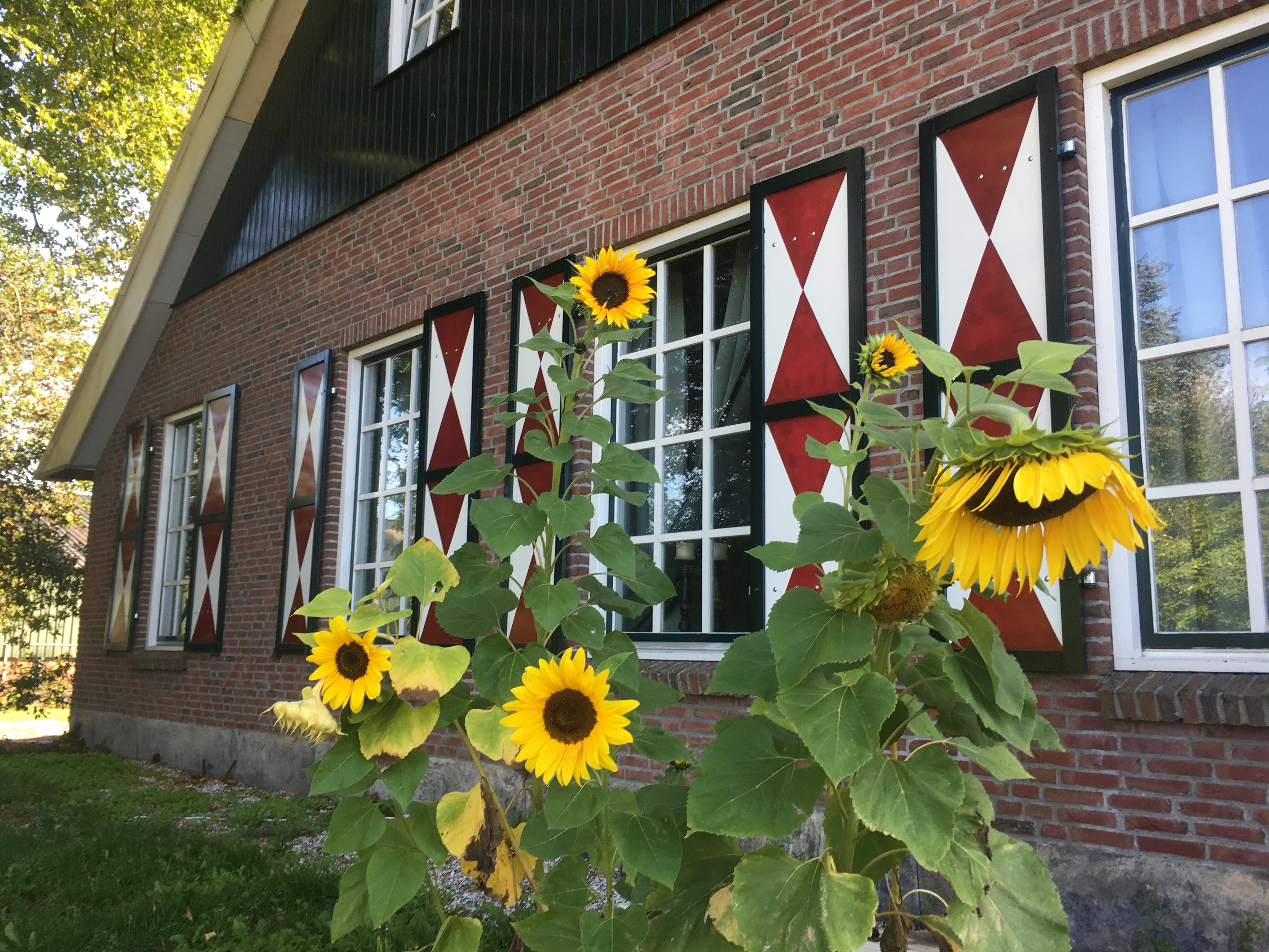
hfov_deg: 61.7
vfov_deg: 48.2
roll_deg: -0.4
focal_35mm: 29
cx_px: 634
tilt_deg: +7.9
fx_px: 1063
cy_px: 476
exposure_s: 1/119
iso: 25
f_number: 2.2
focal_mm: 4.15
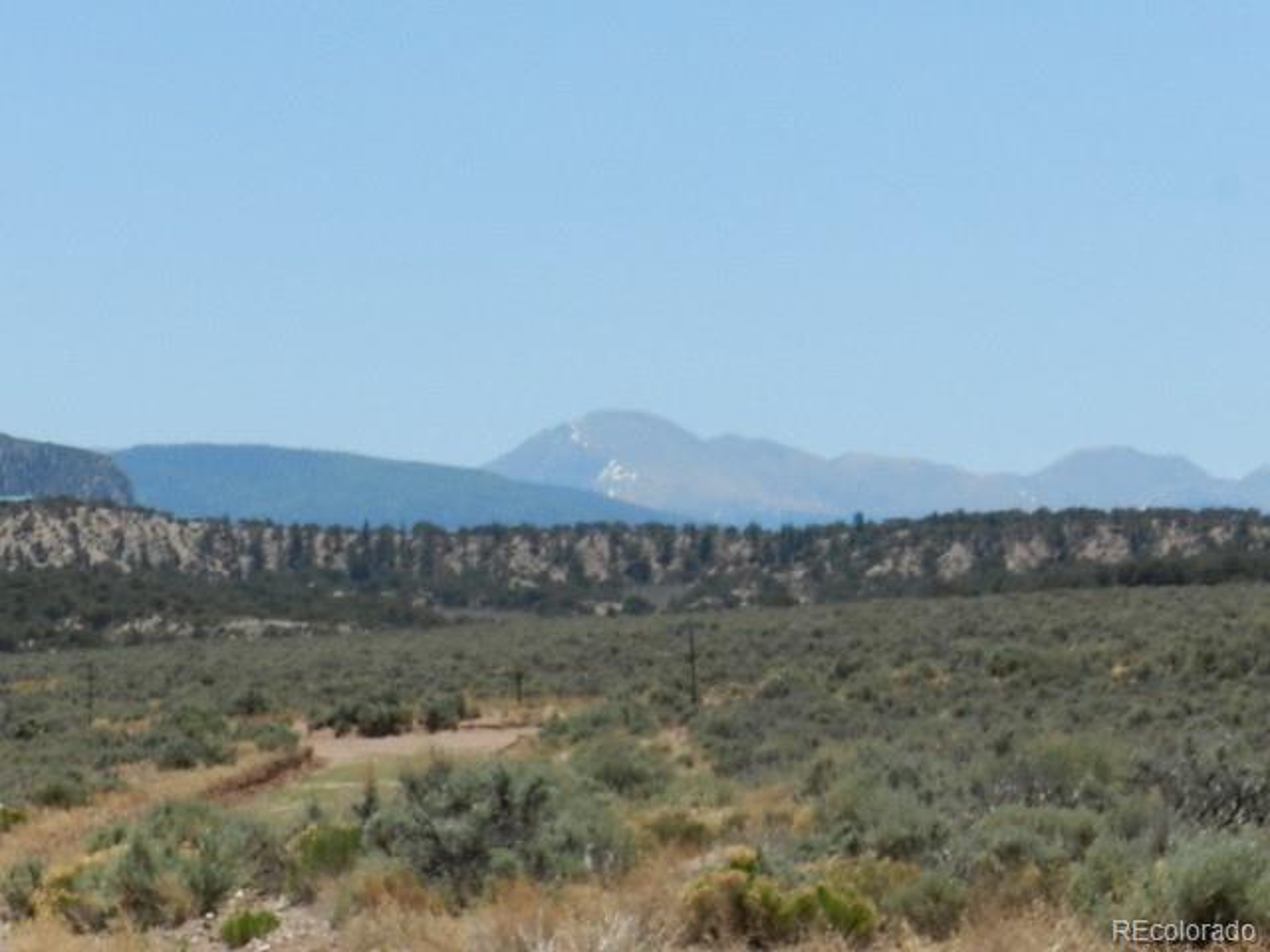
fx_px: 6457
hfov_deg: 11.2
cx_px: 635
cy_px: 476
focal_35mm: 176
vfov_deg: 8.4
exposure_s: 1/100
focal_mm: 31.2
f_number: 5.4
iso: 160
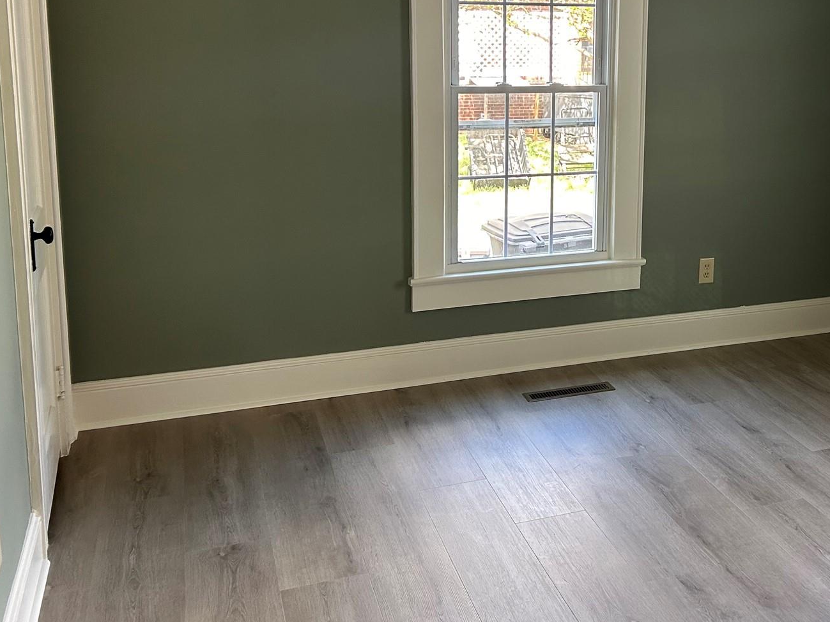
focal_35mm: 41
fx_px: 983
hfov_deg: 44.7
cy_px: 177
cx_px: 587
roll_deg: -0.2
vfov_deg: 34.6
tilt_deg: -7.6
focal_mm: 5.7
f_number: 1.5
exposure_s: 1/110
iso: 125
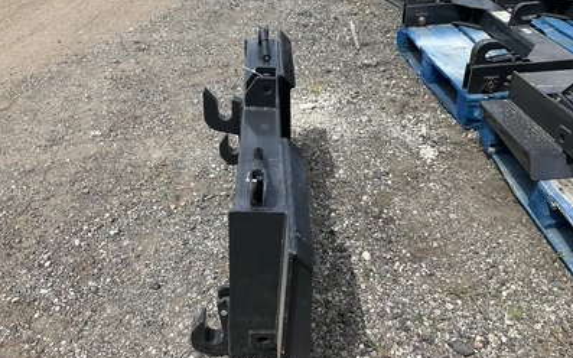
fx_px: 484
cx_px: 287
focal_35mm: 31
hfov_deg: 61.2
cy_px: 202
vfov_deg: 40.5
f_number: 1.8
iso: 25
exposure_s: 1/1279
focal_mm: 3
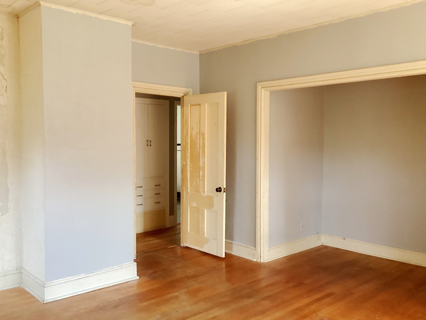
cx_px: 213
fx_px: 382
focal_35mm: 31
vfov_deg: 45.5
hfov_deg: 58.3
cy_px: 160
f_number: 2.4
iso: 250
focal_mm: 3.3
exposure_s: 1/60
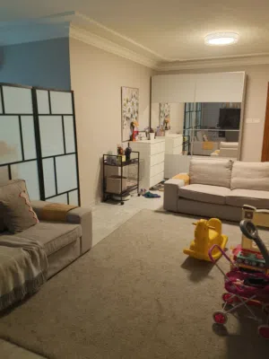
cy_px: 180
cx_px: 134
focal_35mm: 23
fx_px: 238
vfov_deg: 73.9
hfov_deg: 58.9
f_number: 1.6
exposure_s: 1/25
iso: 598
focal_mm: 4.09
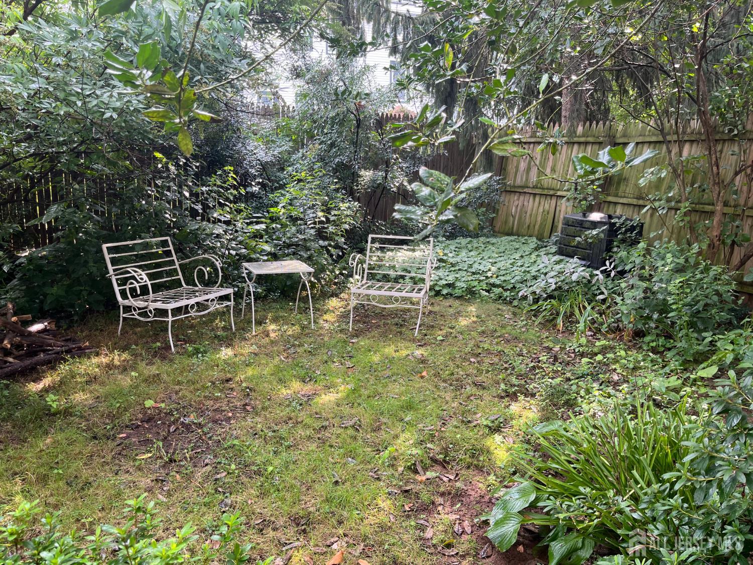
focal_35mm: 26
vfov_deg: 53.1
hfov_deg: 67.3
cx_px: 376
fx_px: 566
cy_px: 282
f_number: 1.6
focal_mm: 5.1
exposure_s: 1/143
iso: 50
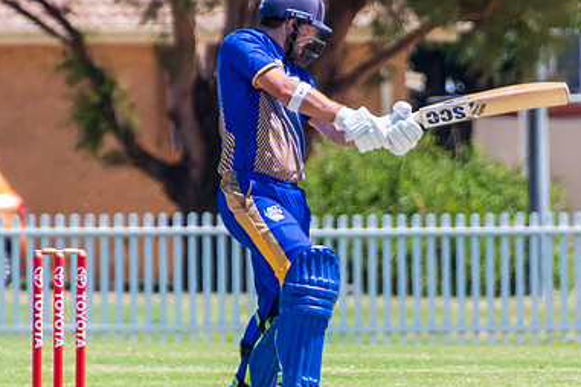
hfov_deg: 1.3
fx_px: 25272
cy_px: 230
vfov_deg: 0.9
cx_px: 304
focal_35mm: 1566
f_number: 6.3
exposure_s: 1/1600
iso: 400
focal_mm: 400
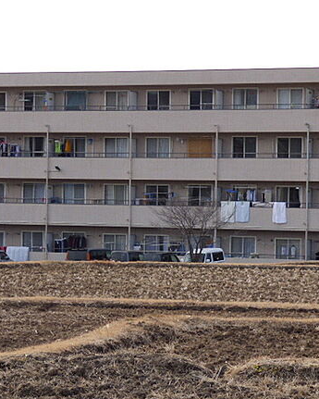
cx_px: 154
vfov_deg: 12.4
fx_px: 1829
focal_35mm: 155
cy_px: 206
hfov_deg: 10.0
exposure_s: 1/200
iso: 100
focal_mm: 18.72
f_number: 4.9
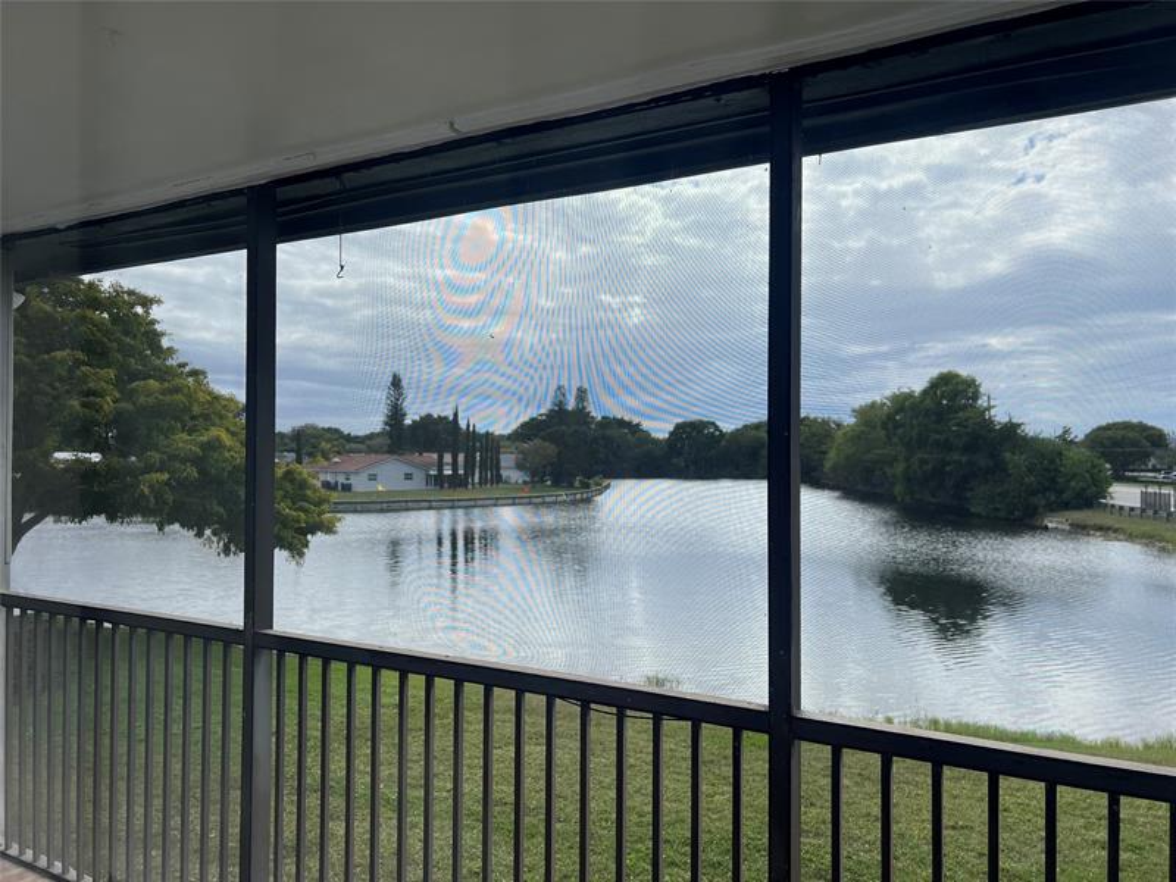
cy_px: 441
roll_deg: +0.1
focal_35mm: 26
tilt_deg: +0.0
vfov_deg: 53.1
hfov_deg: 67.3
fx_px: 883
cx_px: 588
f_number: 1.5
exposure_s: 1/2123
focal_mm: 5.7
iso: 50
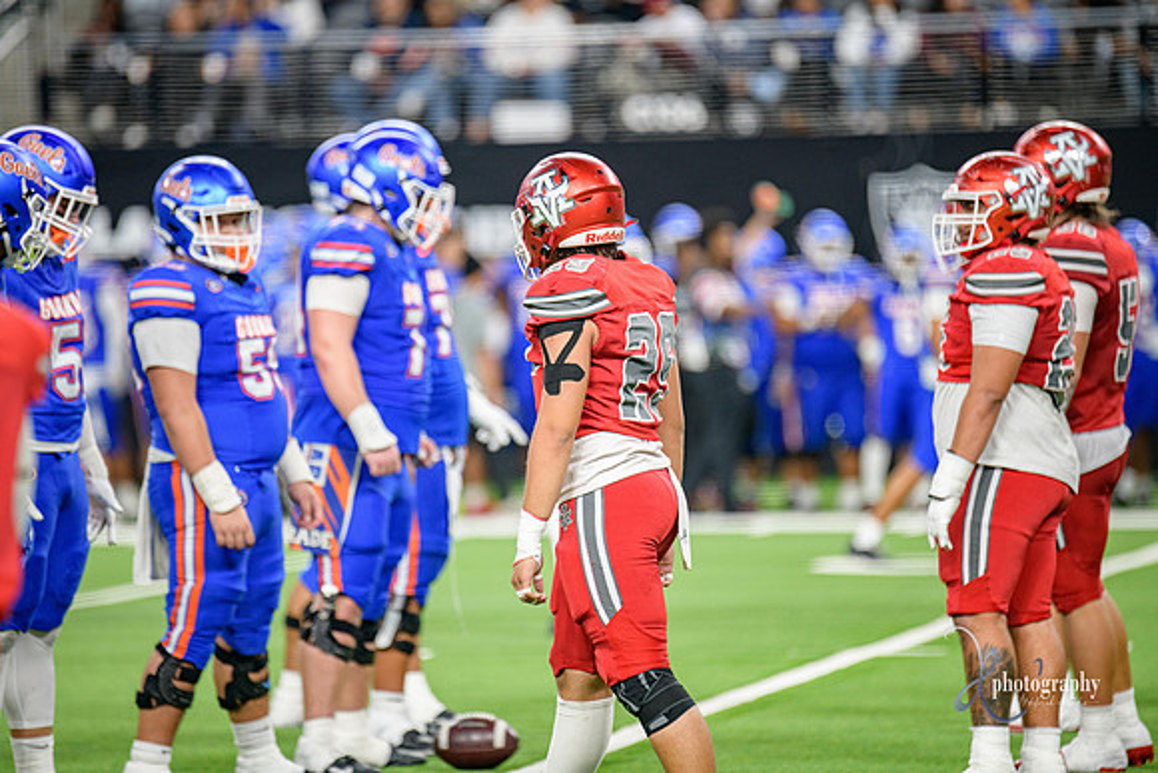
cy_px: 386
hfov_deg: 6.9
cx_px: 579
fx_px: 9652
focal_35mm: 300
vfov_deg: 4.6
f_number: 2.8
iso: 1000
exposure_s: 1/400
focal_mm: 300
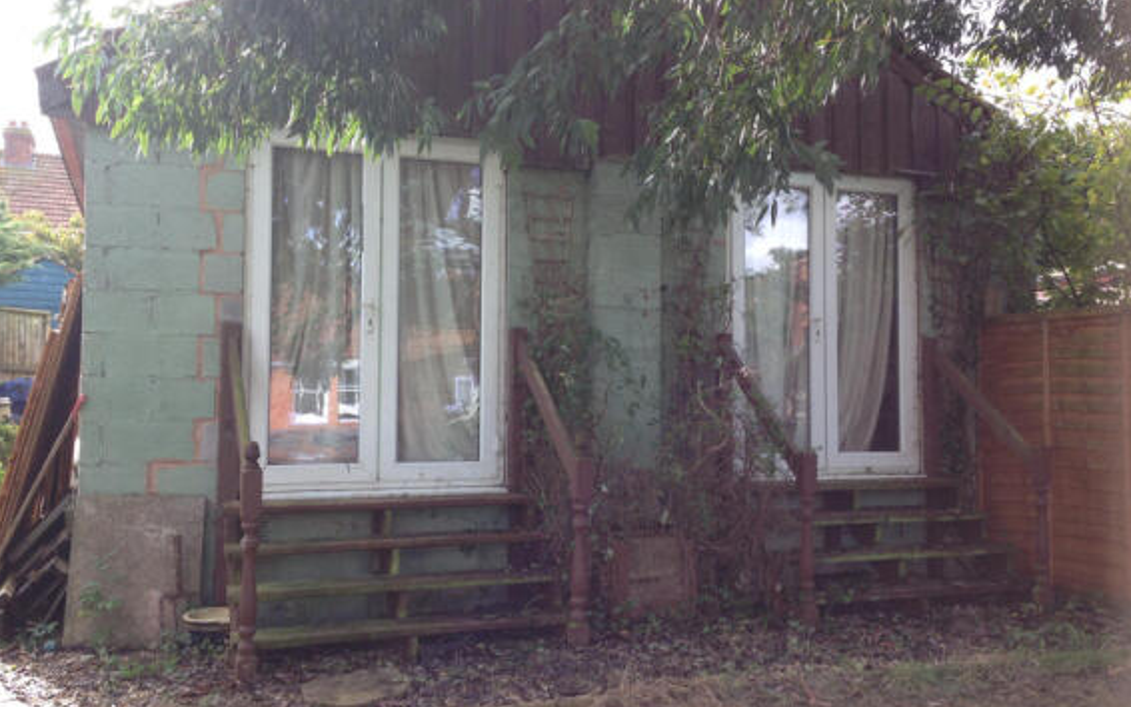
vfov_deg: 35.4
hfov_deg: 54.0
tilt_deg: +4.2
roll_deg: -1.8
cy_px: 351
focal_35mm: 36
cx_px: 566
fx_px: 1110
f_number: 2.4
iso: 50
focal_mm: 4.12
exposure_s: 1/171
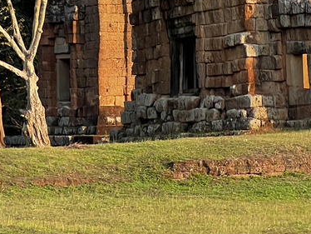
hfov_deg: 8.0
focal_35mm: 247
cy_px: -138
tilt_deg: +3.3
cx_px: 96
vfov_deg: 5.9
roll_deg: +0.3
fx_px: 2221
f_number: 2.8
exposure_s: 1/102
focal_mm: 9
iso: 32
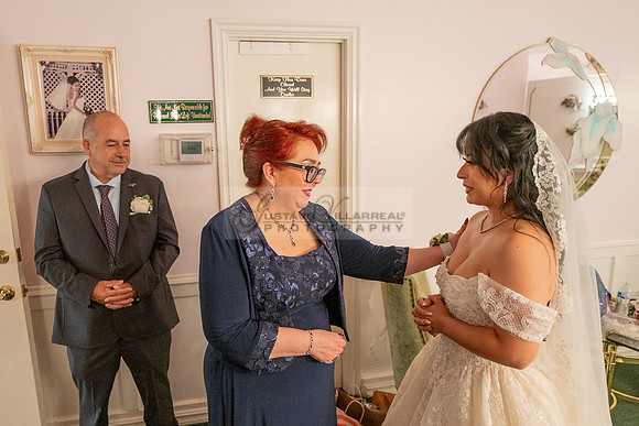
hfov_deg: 67.6
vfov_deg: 48.2
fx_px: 477
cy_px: 222
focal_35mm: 27
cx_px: 293
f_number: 2.8
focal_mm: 24
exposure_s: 1/160
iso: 1600
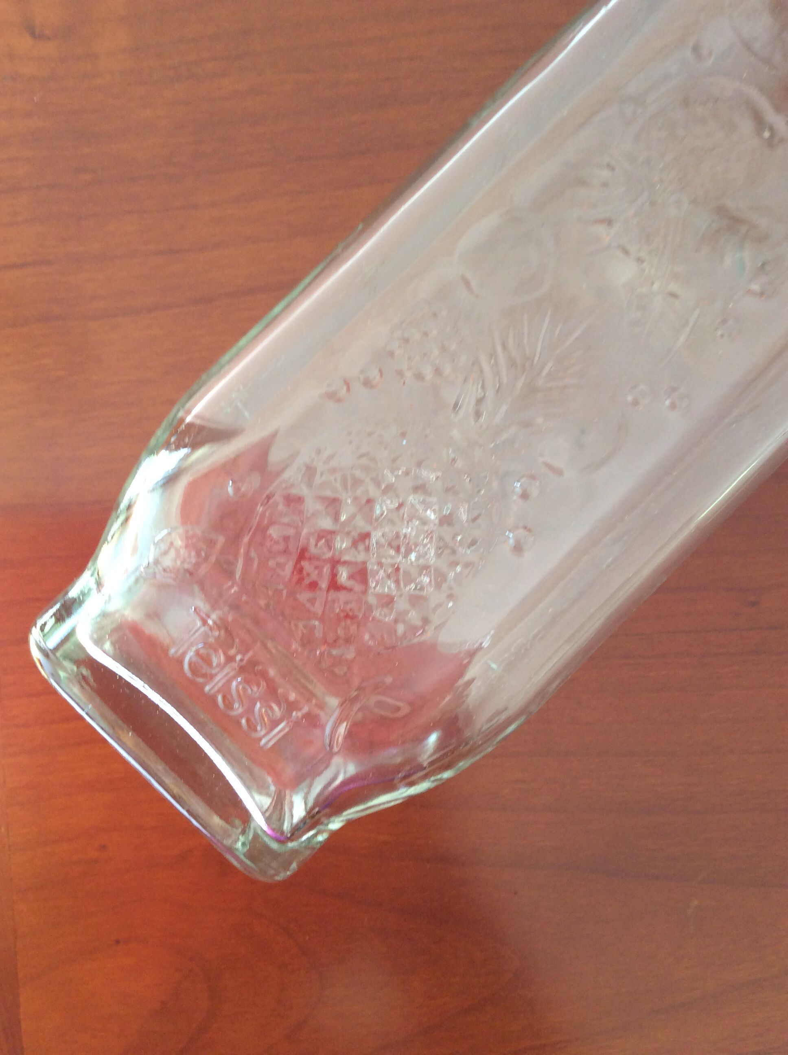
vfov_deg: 56.9
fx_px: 974
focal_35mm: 32
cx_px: 394
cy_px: 528
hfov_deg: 44.1
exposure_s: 1/25
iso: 50
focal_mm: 3.3
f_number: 2.4
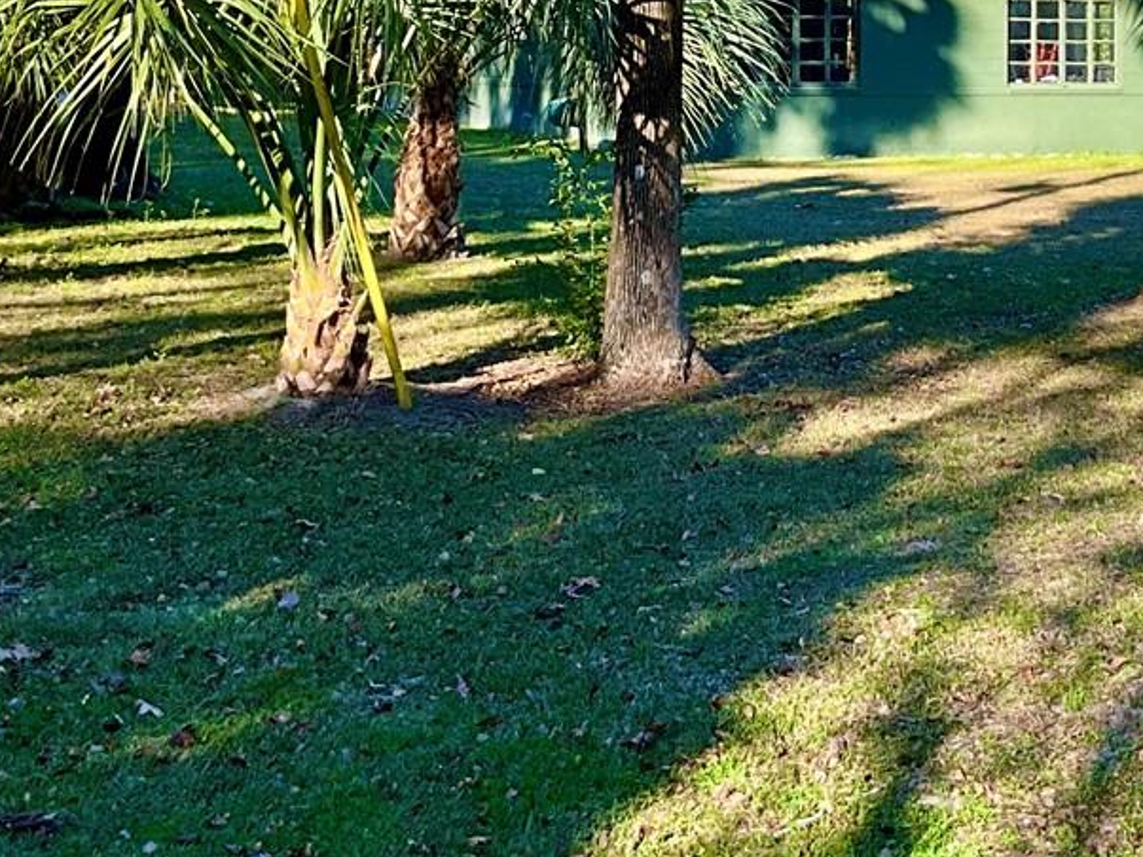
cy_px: -51
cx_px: 821
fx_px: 2542
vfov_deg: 18.5
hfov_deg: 25.1
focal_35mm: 77
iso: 25
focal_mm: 3
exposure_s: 1/465
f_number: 1.8
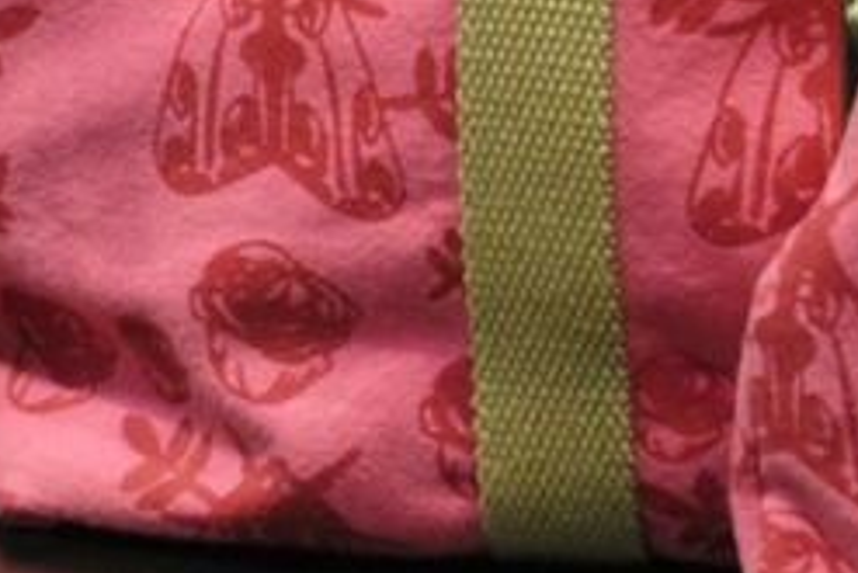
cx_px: 575
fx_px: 6813
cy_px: -344
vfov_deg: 4.8
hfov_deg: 7.2
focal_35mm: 286
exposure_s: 1/30
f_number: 5
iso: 400
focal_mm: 35
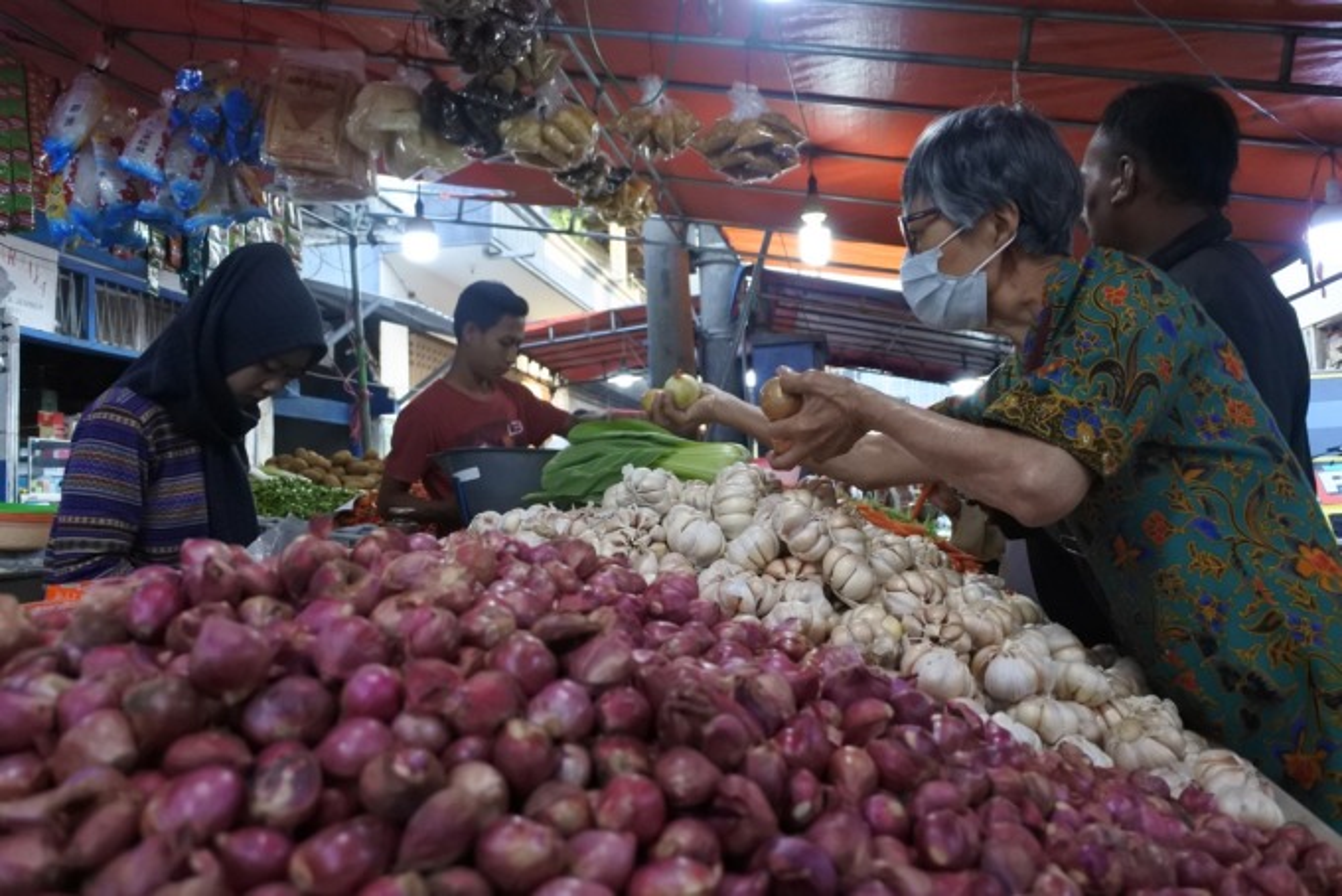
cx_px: 671
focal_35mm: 28
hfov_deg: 65.5
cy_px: 448
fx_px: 1044
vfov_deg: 46.4
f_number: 3.5
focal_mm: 10.4
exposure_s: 1/500
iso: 1600
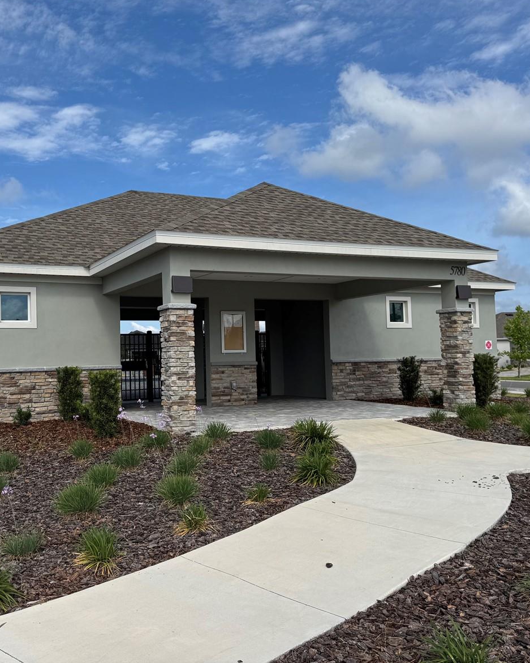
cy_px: 324
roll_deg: +1.6
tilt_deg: +1.9
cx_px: 195
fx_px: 627
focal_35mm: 32
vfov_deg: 55.7
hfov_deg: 45.4
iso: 80
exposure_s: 1/5814
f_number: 1.78
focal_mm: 6.76
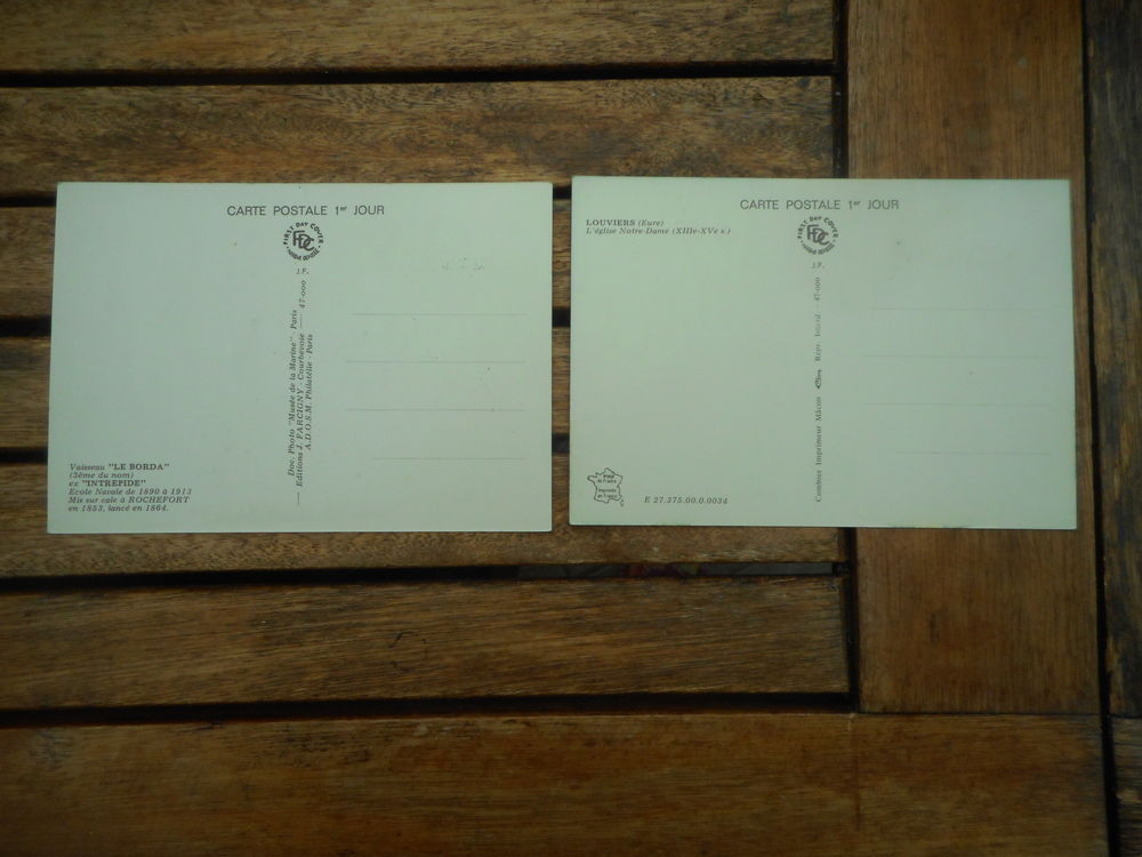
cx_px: 571
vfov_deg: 54.9
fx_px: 825
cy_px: 428
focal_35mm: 25
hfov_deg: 69.4
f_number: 3.7
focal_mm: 4.5
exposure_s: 1/250
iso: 180
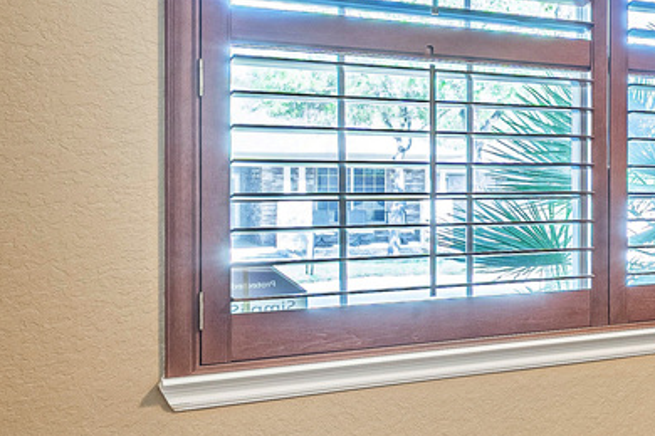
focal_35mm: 54
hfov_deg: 23.9
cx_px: 1100
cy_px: 186
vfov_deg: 25.0
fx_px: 982
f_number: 8
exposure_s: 1/40
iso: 400
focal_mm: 13
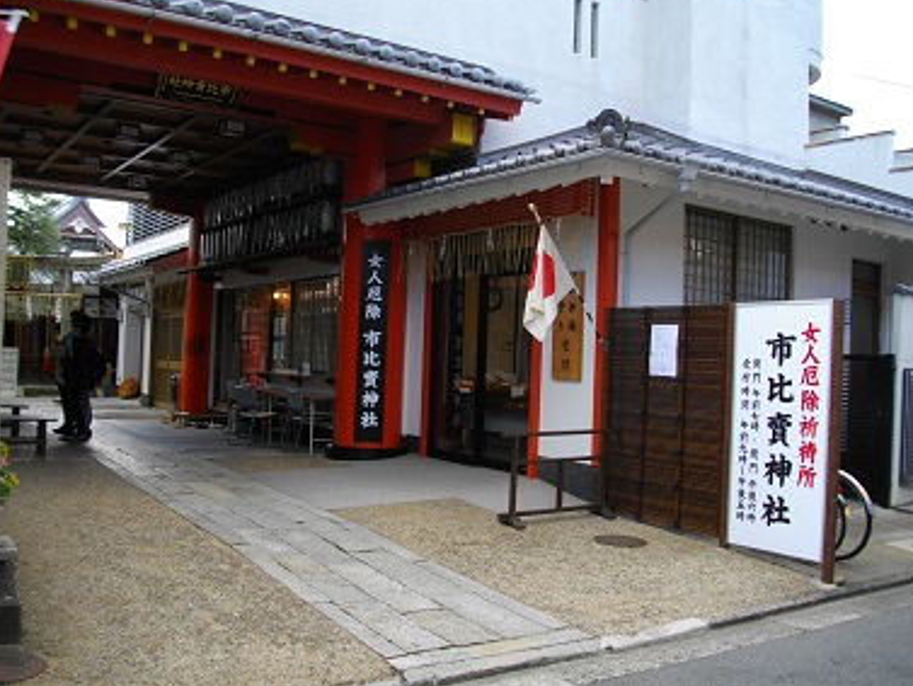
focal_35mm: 33
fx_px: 871
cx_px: 452
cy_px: 337
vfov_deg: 43.0
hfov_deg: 55.3
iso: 100
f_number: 2.9
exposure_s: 1/125
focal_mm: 5.7
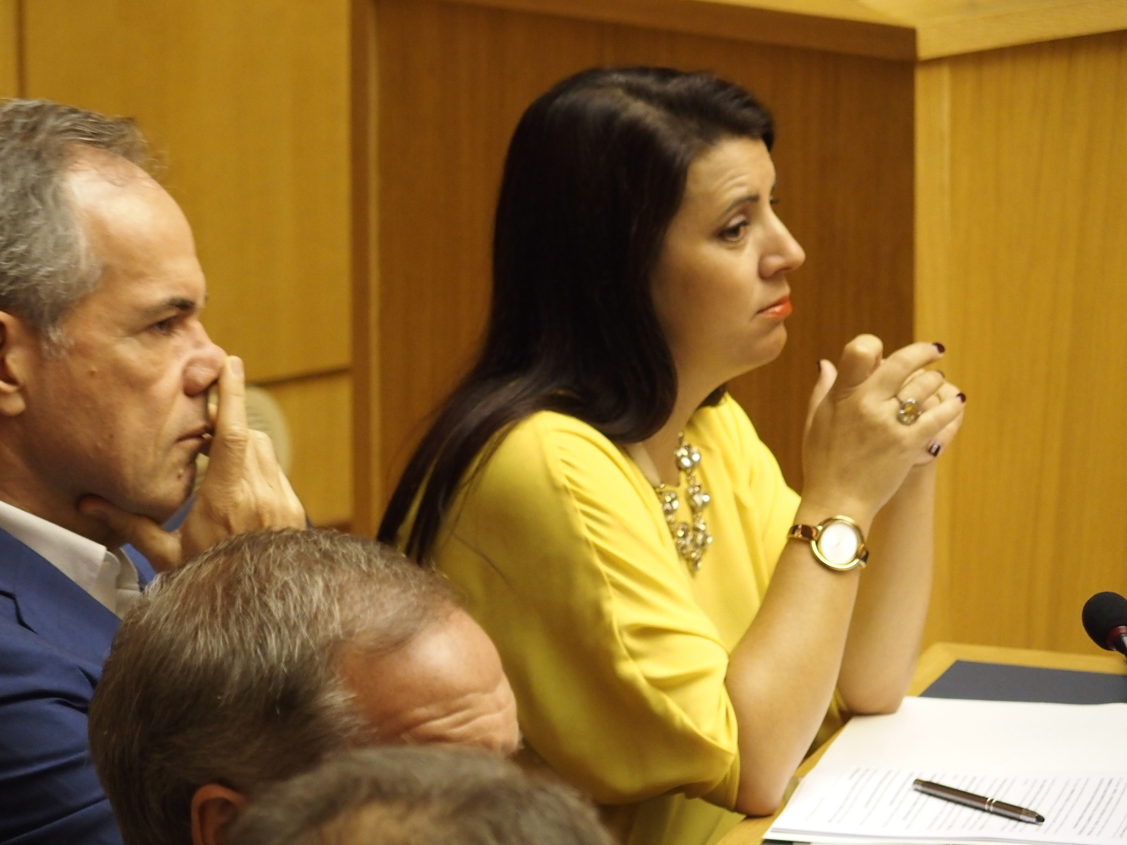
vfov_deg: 6.8
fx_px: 7163
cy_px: 422
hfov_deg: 9.0
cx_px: 564
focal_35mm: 220
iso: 800
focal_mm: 46.7
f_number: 2.8
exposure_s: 1/80
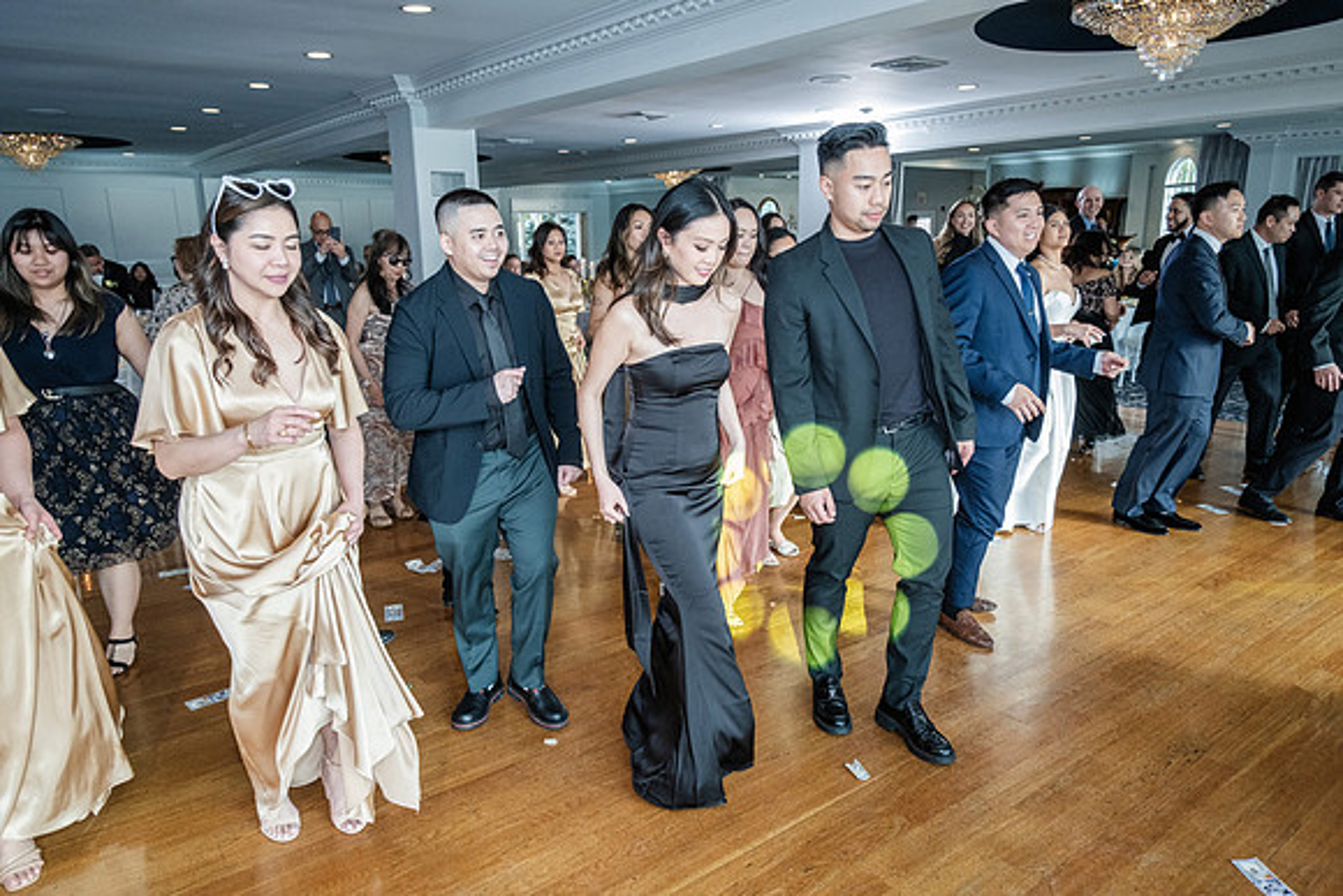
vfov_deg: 53.2
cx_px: 672
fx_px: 896
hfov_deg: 73.7
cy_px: 448
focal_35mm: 24
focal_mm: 16
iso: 1000
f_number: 2.8
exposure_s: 1/250
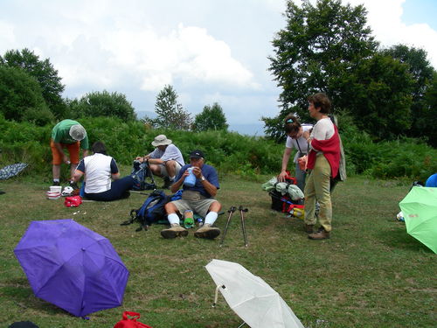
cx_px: 218
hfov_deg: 49.0
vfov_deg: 37.7
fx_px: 480
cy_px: 164
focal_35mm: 38
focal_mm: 6.3
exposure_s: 1/344
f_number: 5.6
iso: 50
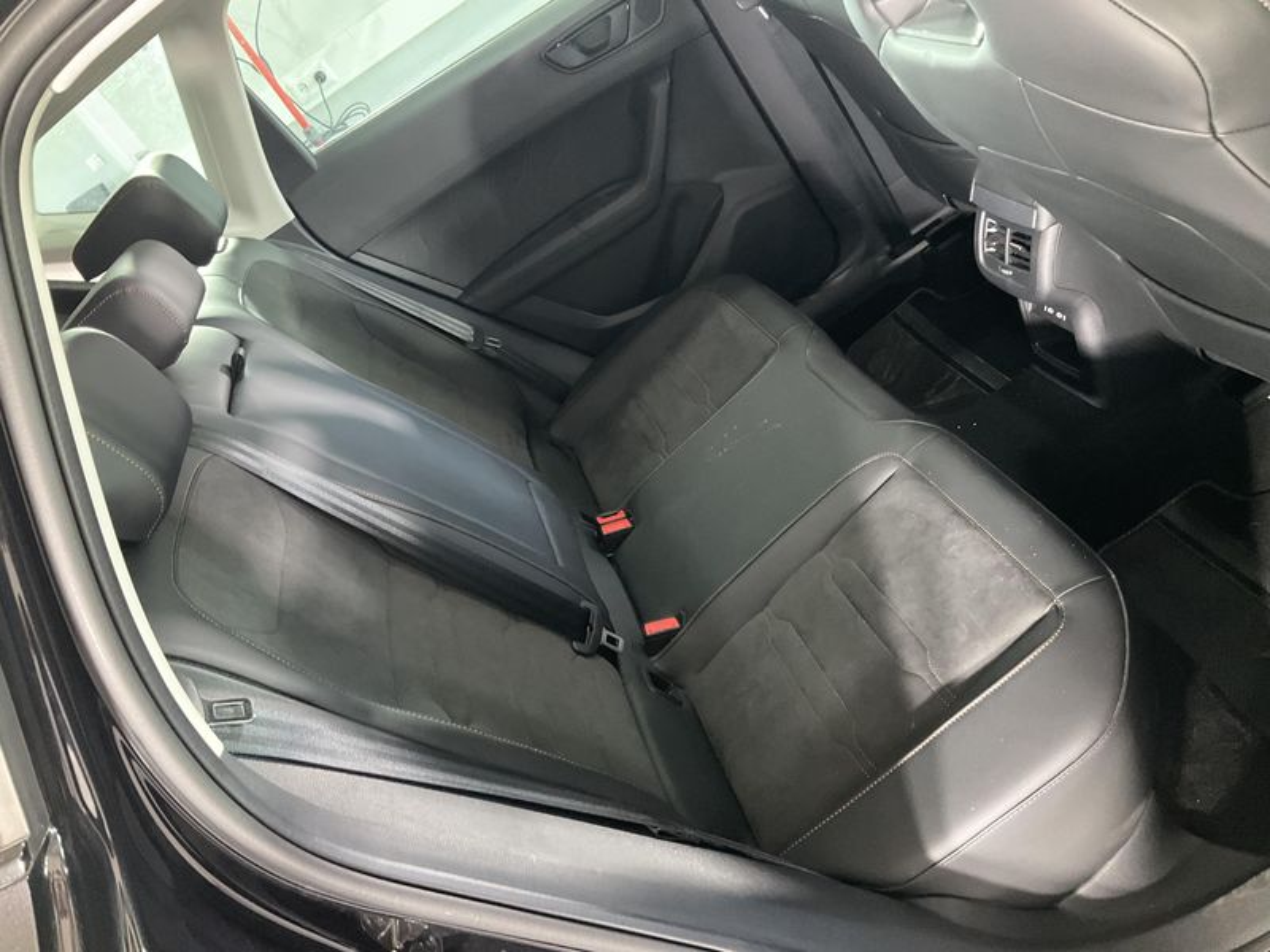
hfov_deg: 61.7
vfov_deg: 48.2
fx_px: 1064
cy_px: 476
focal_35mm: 29
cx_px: 635
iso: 320
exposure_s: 1/25
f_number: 1.8
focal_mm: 3
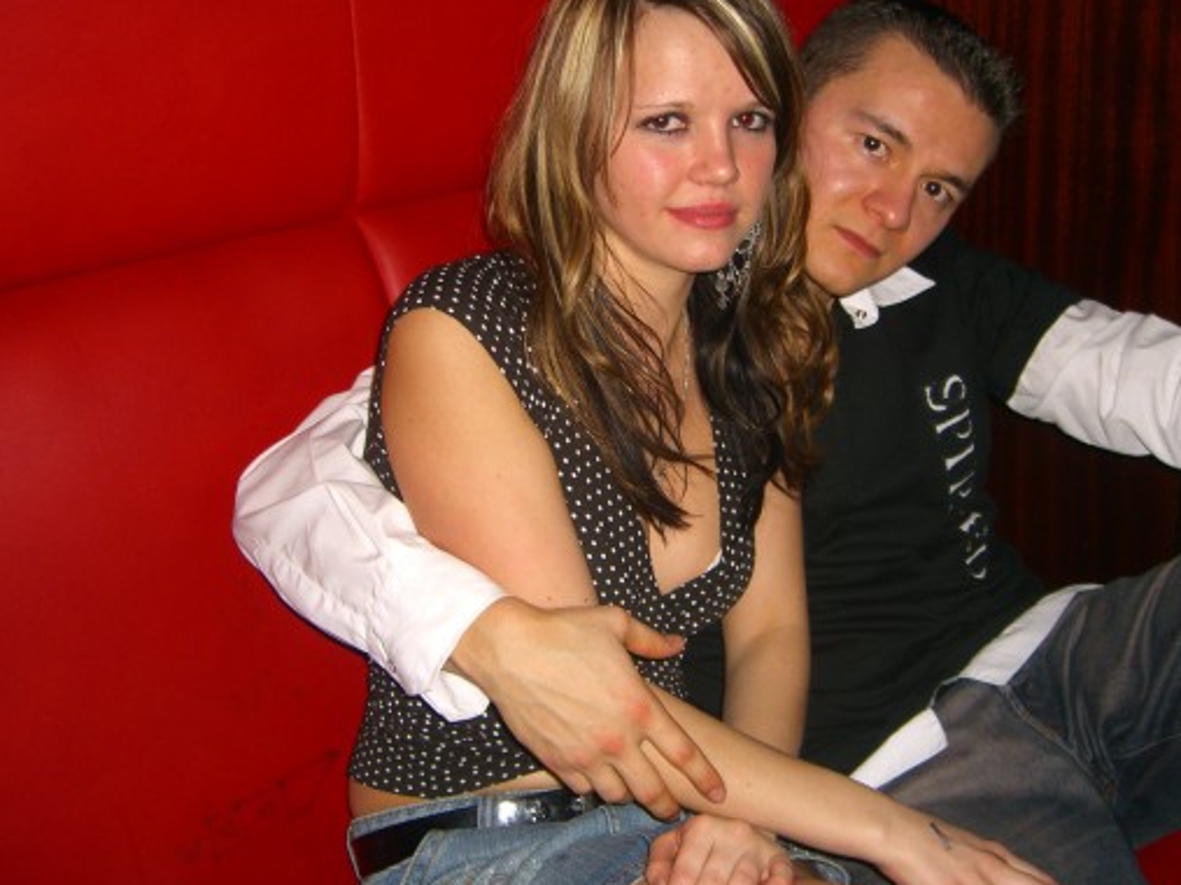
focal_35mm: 45
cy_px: 373
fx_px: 1535
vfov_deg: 32.1
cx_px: 650
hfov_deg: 42.0
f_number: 2.8
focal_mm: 7.9
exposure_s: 1/60
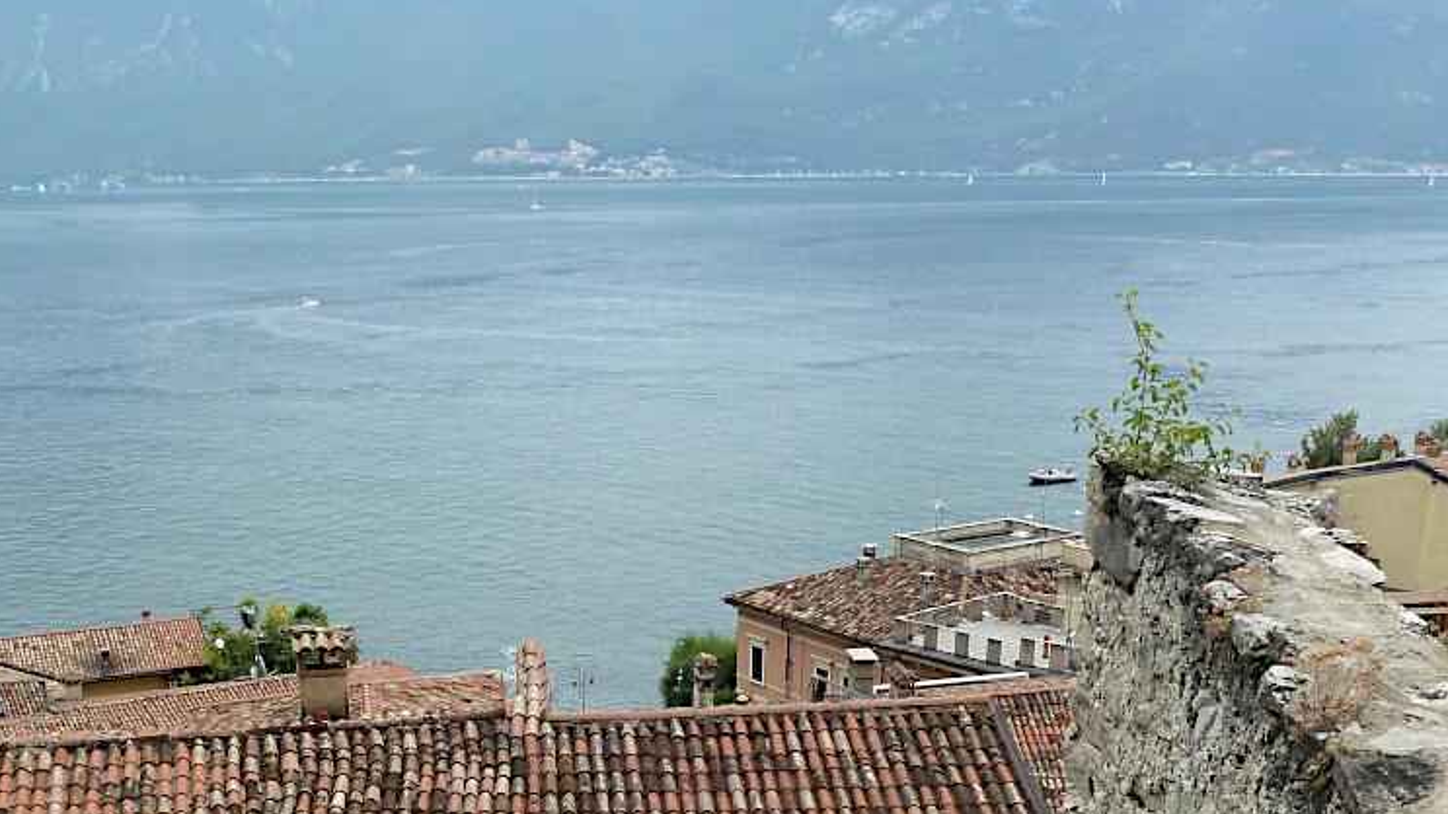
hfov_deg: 46.1
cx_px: 561
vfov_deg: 26.2
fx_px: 1689
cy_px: 734
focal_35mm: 44
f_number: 4
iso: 80
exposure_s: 1/200
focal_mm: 4.1
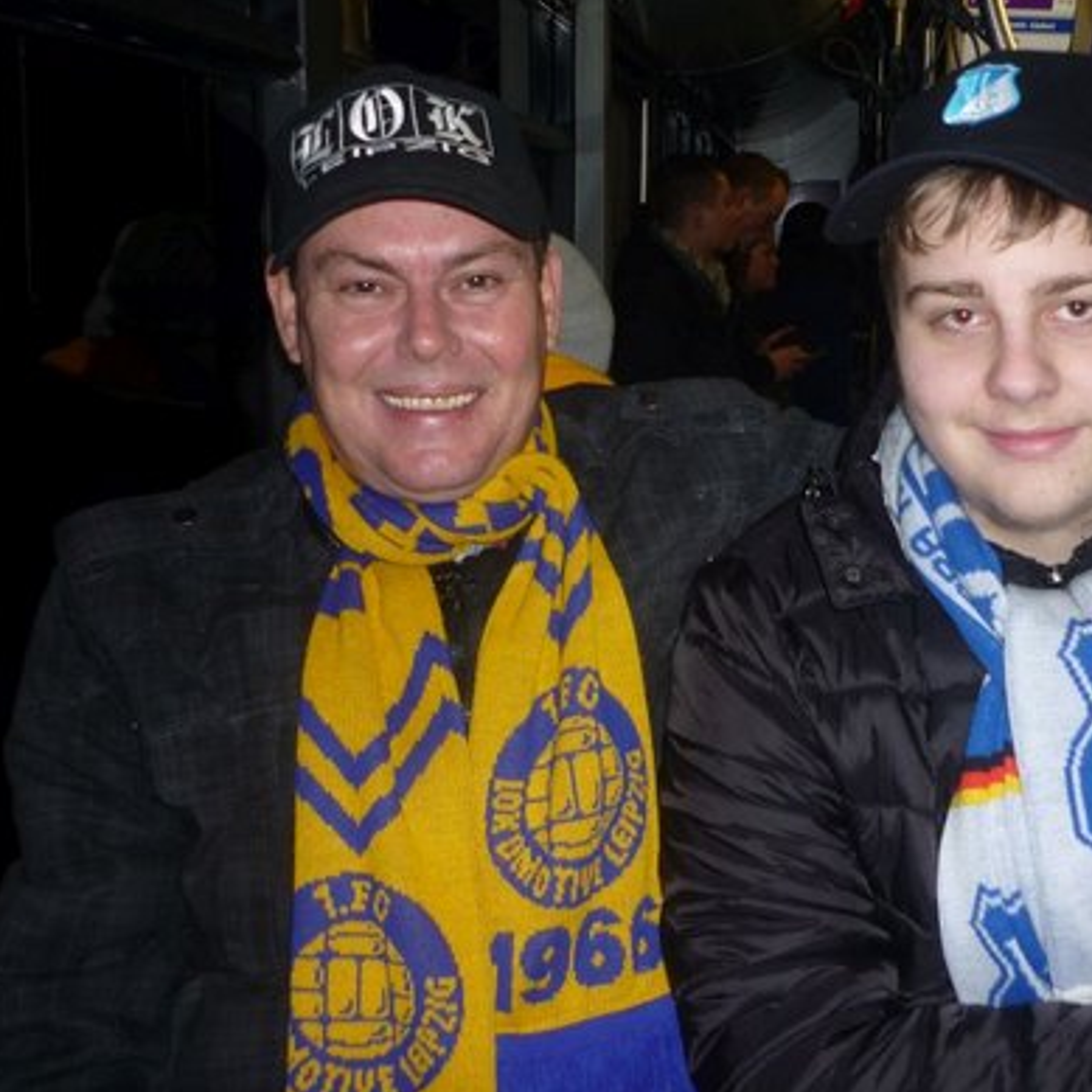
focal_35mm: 40
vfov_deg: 41.9
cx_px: 728
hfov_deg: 41.3
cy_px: 539
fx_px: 1428
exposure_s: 1/30
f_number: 2.8
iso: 80
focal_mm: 5.5
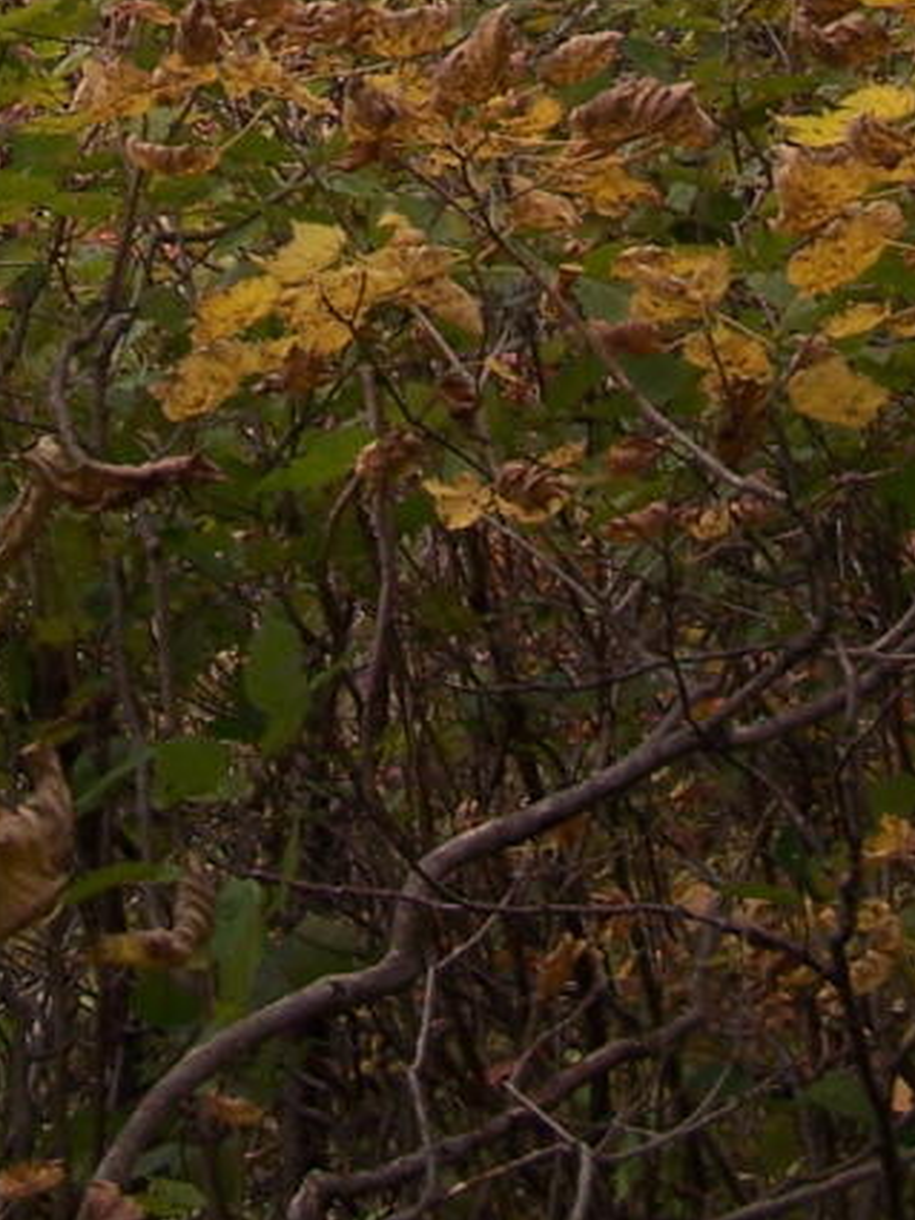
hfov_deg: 12.1
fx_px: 4298
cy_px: -421
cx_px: 307
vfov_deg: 15.3
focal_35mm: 122
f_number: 2.8
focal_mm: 6.3
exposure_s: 1/400
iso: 80
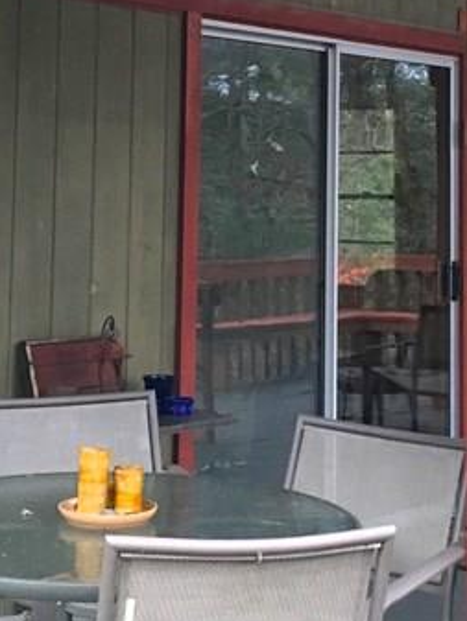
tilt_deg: +6.8
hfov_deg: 16.8
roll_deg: -0.2
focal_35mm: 88
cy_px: 41
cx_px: 233
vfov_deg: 21.7
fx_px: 1582
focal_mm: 4.15
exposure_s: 1/30
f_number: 2.2
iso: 125
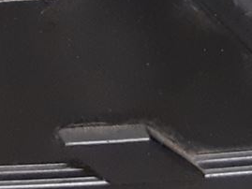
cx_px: 89
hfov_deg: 10.0
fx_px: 1442
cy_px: -109
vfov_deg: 7.4
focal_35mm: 198
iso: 250
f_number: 1.7
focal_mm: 3.93
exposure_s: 1/50
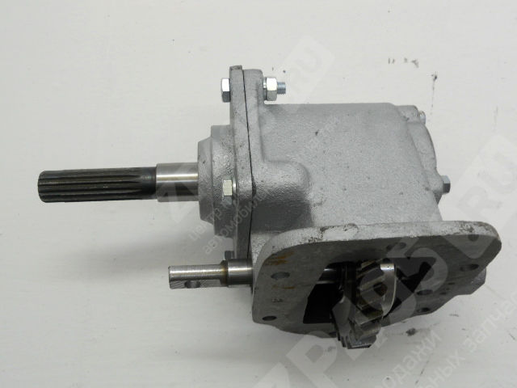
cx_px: 258
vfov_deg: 44.2
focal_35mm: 32
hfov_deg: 56.8
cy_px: 194
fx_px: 478
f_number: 3.5
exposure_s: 1/30
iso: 125
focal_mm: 5.8
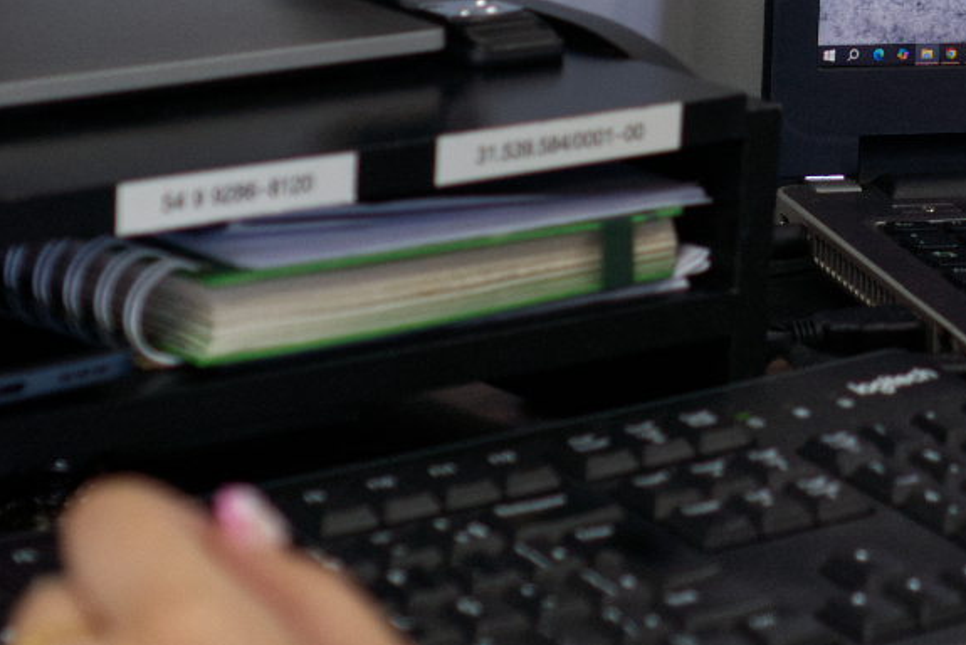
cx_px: 978
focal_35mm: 183
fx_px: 4906
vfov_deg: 7.5
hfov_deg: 11.1
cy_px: -76
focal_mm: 35
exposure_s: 1/125
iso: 200
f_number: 2.8
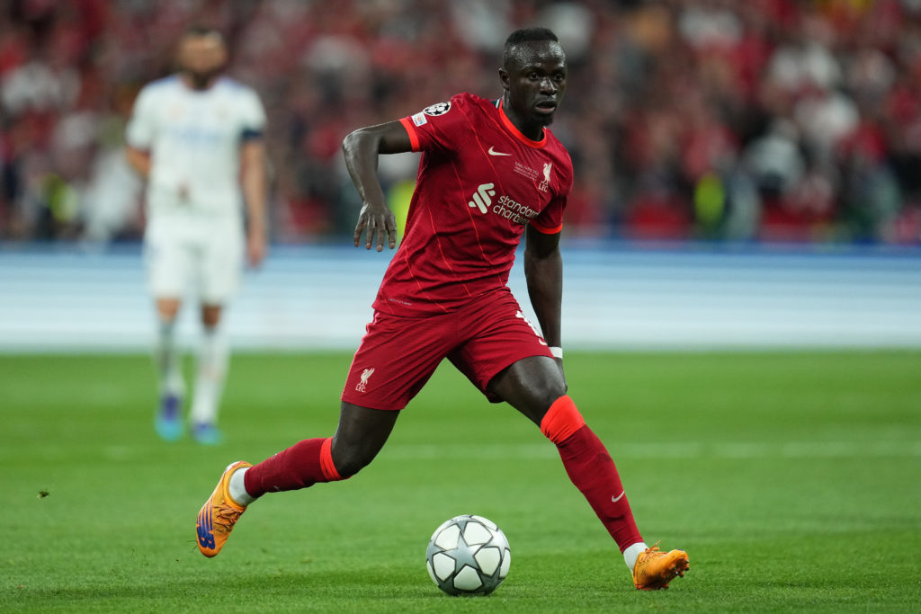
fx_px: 10234
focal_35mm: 400
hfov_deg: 5.2
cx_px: 460
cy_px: 307
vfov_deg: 3.4
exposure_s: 1/2000
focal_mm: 400
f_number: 2.8
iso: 2000
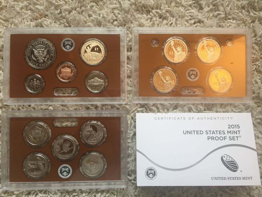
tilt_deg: -86.8
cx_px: 131
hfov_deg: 61.7
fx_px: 219
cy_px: 98
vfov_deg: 48.2
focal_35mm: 29
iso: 32
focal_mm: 4.15
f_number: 2.2
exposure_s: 1/30
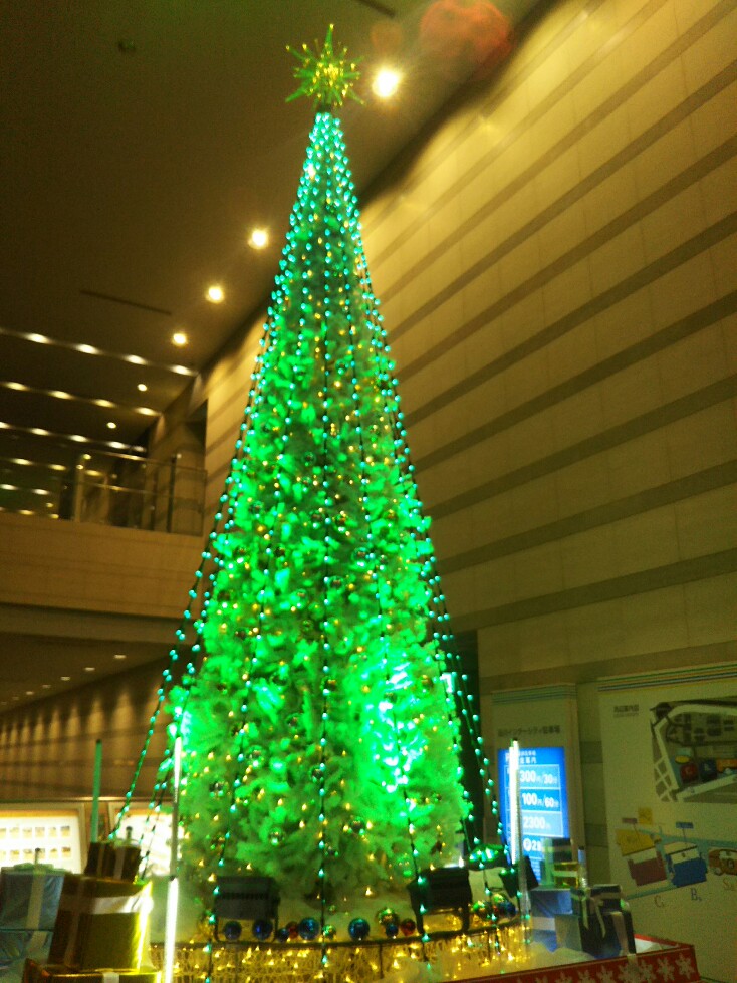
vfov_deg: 60.0
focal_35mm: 30
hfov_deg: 46.8
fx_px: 852
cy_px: 492
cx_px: 368
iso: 100
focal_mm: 4
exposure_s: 1/120
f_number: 2.2
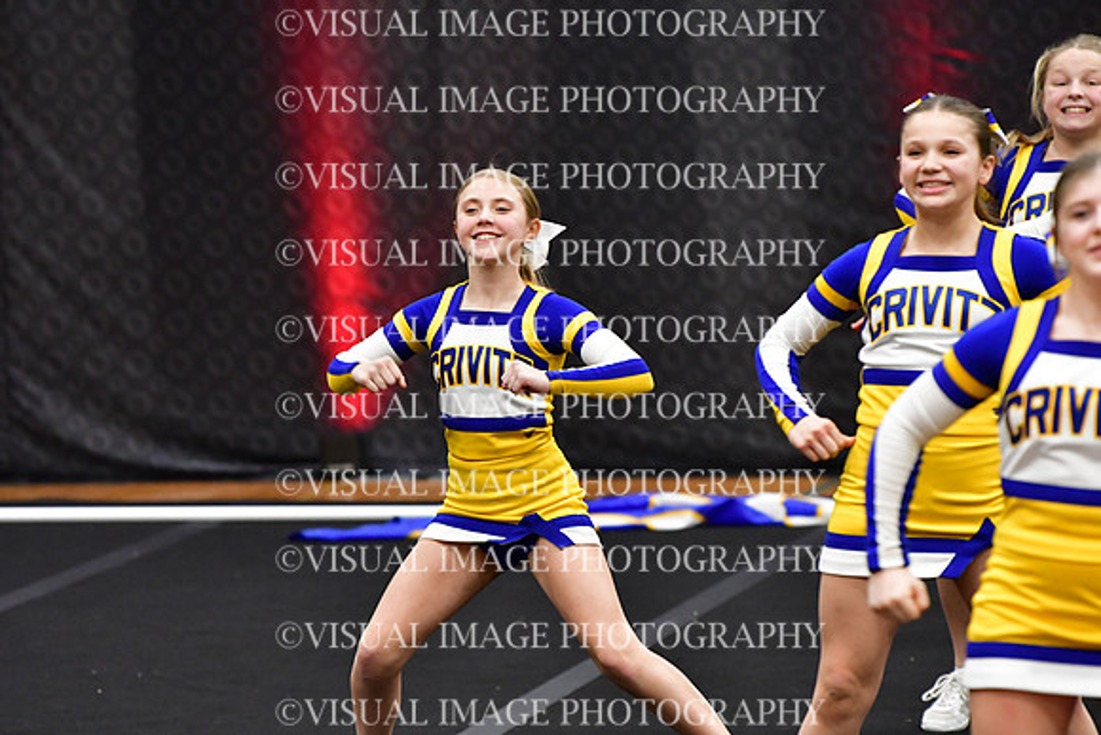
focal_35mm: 300
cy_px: 368
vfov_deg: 4.6
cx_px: 550
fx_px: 9177
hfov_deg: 6.9
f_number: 3.5
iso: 5000
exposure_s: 1/500
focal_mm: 200
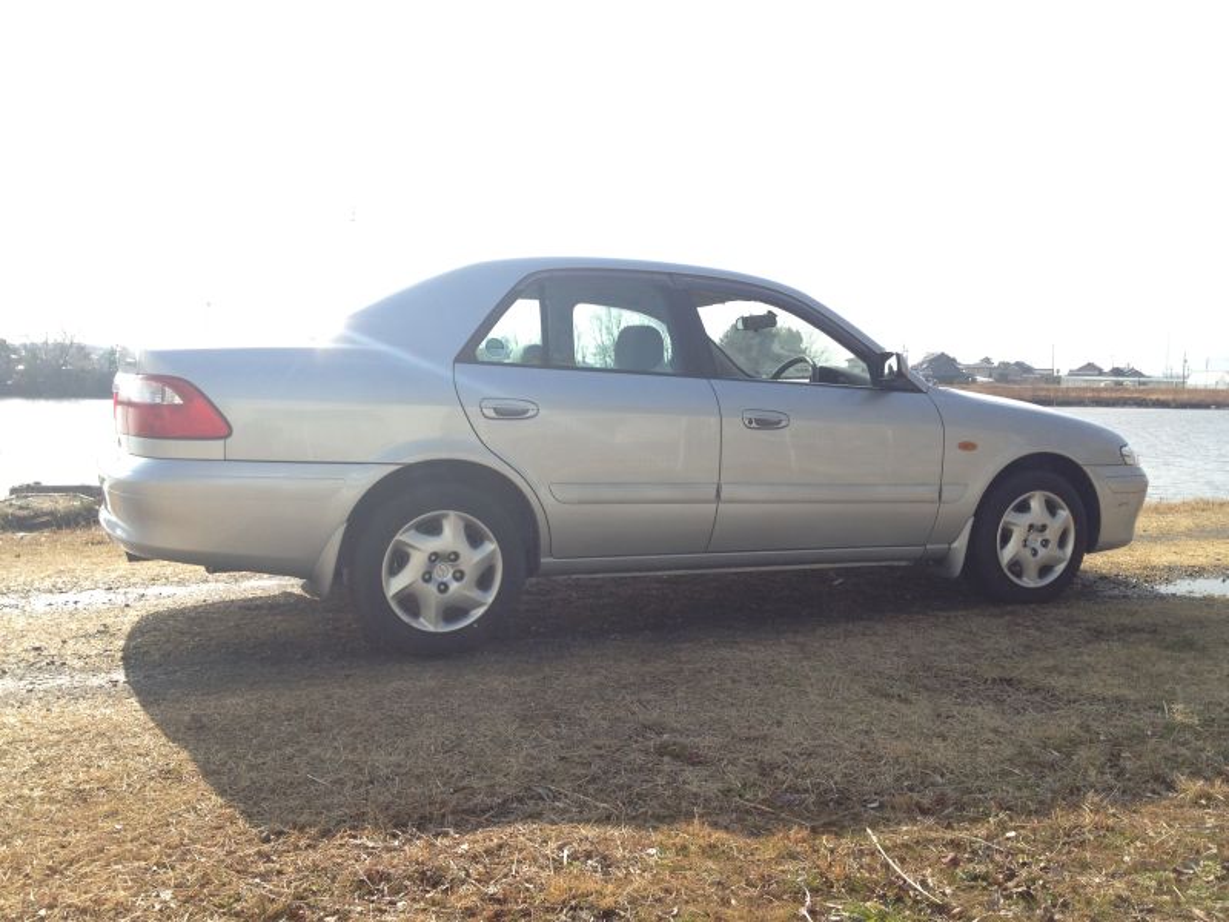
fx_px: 1243
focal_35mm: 35
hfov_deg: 52.6
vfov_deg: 40.7
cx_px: 614
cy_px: 461
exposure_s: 1/920
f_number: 2.4
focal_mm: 4.28
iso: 50
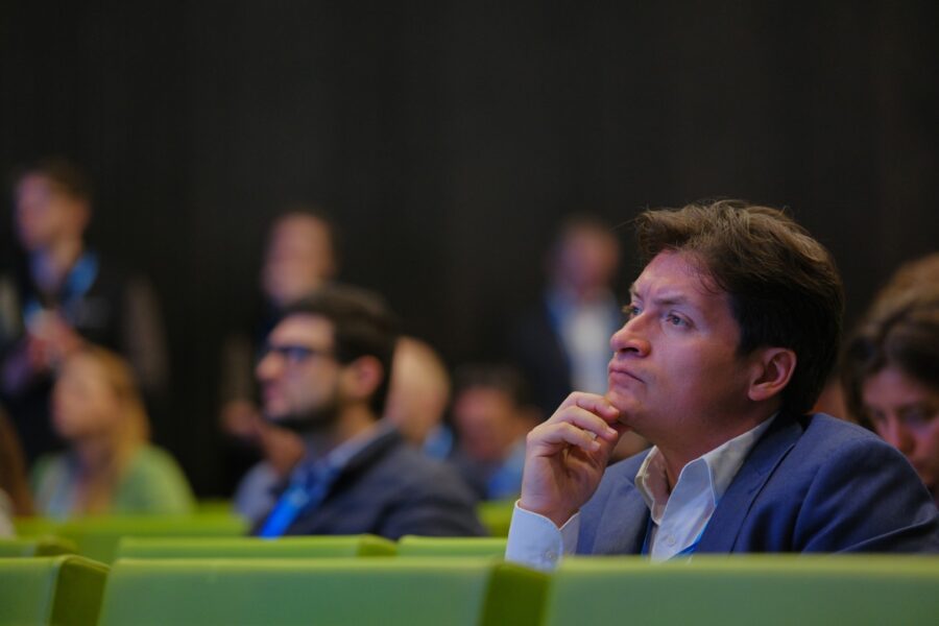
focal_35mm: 113
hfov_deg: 18.1
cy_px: 313
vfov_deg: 12.1
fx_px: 2947
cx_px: 470
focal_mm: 75
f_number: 1.4
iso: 640
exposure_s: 1/60
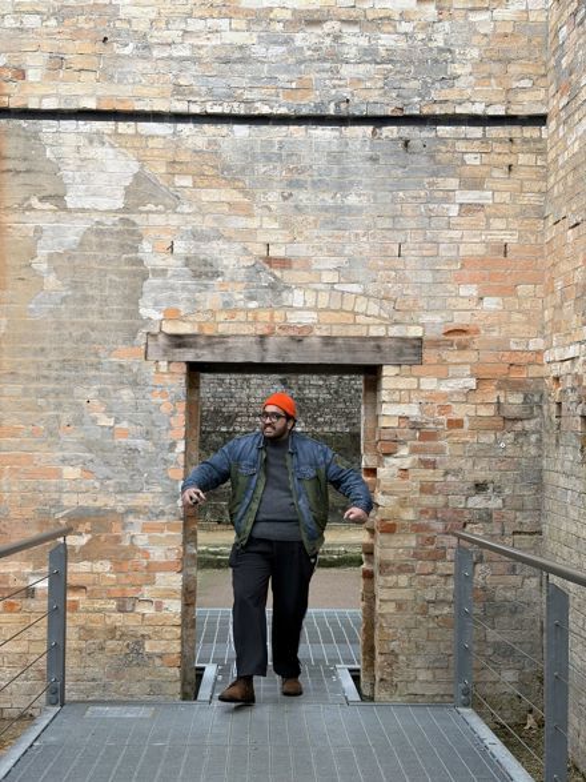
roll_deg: -0.5
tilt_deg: +1.0
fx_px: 1174
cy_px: 391
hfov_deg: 28.0
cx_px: 293
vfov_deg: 36.8
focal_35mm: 52
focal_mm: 5.96
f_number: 1.6
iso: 32
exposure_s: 1/441
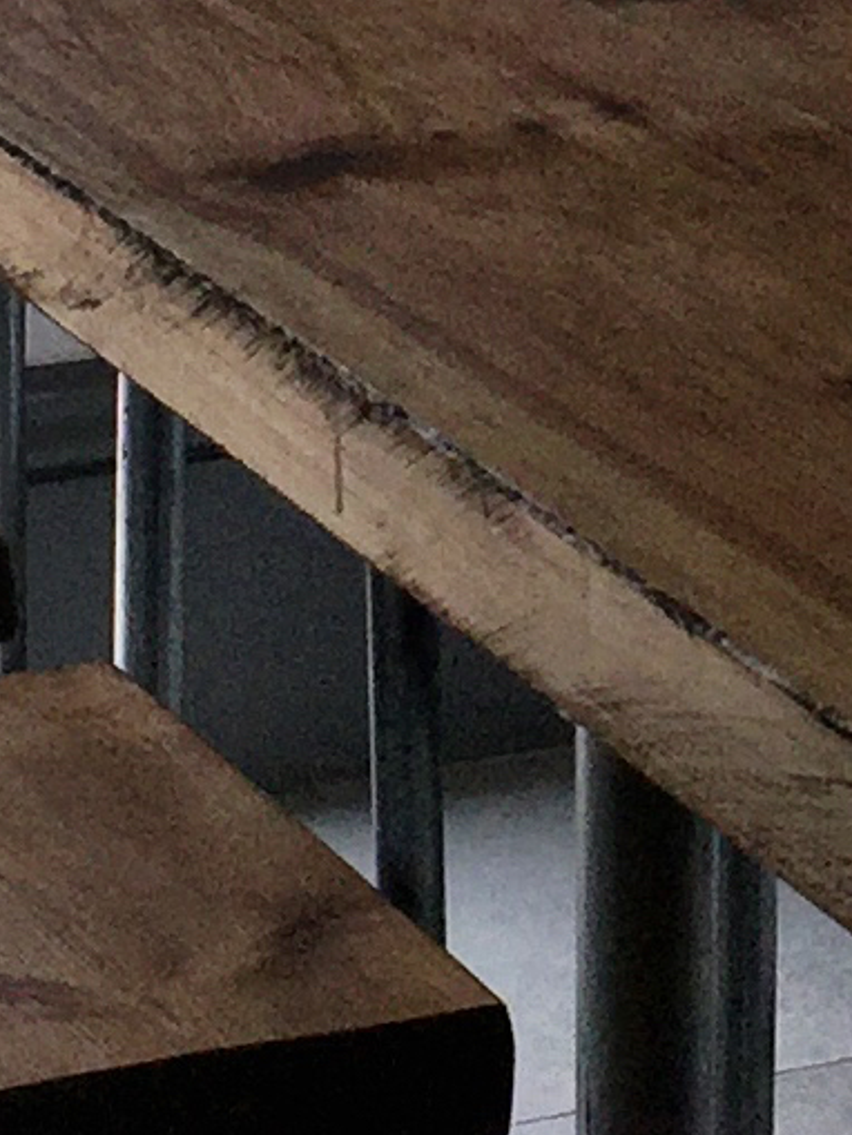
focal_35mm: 186
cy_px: -430
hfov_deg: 8.0
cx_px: 740
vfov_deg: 10.4
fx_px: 6101
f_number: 2.2
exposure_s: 1/434
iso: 32
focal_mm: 4.15
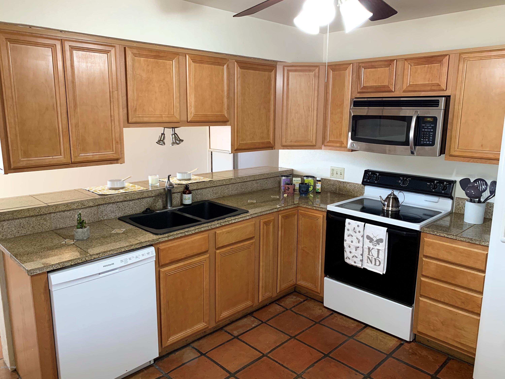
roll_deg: -0.5
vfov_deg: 53.1
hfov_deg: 67.3
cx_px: 252
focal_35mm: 26
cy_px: 190
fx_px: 379
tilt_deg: -9.7
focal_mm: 4.25
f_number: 1.8
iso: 125
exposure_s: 1/60
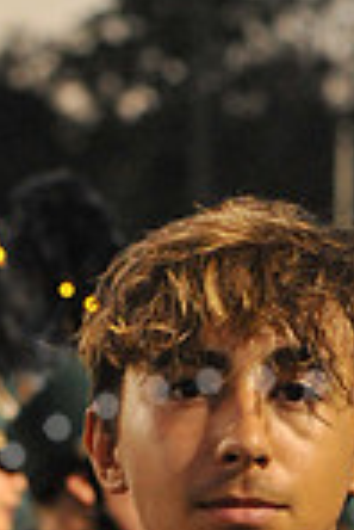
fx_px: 4606
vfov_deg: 6.5
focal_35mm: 313
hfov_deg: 4.4
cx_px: 254
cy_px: 795
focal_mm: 80
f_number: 5.6
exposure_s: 1/125
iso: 5000
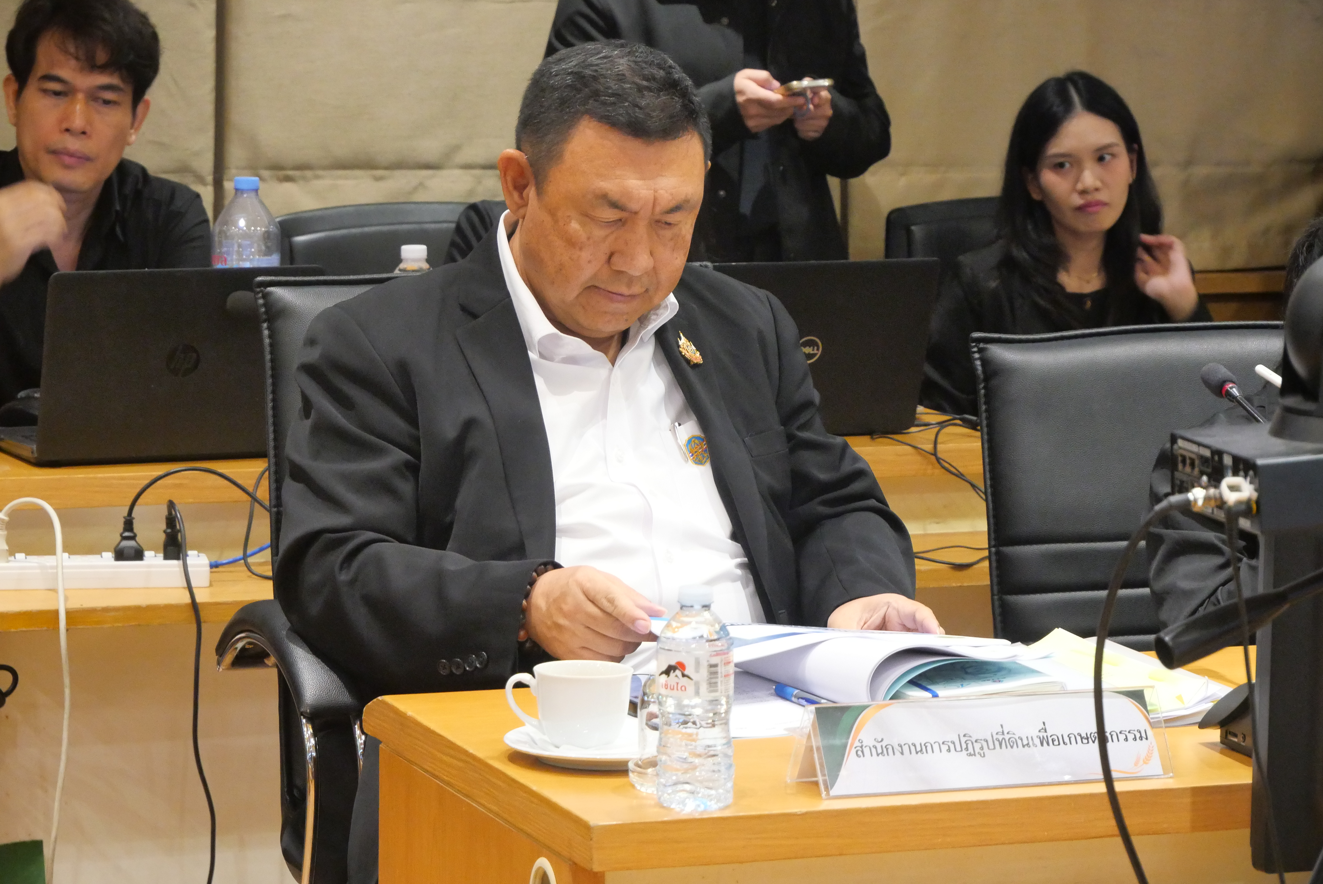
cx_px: 662
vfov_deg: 11.1
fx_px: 4560
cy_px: 442
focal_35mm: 124
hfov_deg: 16.5
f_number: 5.6
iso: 3200
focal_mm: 60
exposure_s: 1/40
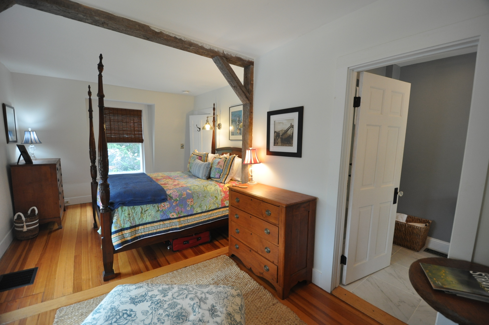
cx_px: 244
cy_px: 162
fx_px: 204
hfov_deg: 100.5
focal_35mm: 15
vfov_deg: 77.2
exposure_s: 1/60
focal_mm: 10
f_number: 4
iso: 800
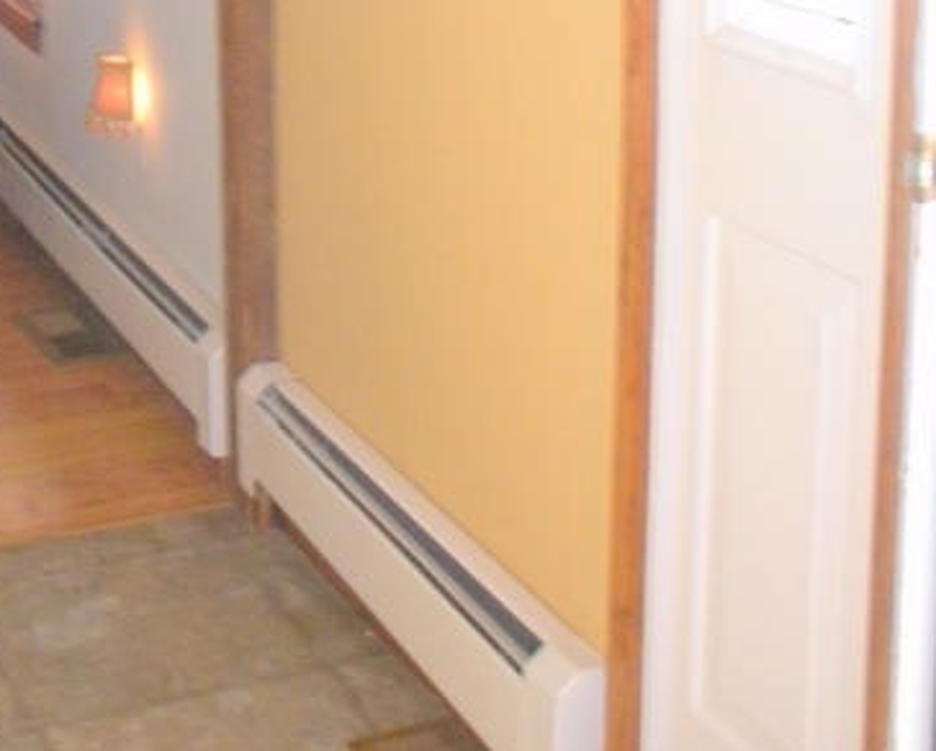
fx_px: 1997
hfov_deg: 26.1
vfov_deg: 19.8
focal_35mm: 72
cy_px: -188
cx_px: 249
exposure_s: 1/30
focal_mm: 6.3
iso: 400
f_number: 3.5
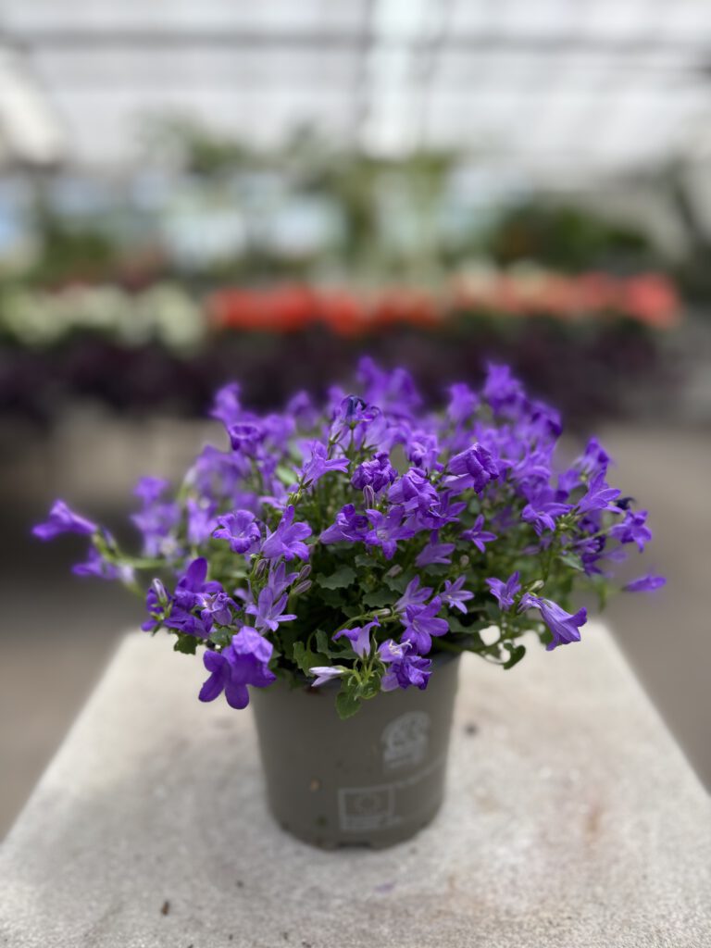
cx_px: 356
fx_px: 712
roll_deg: -0.7
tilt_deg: -16.0
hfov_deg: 53.1
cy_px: 474
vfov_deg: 67.3
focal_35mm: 26
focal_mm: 5.96
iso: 50
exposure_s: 1/358
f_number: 1.6
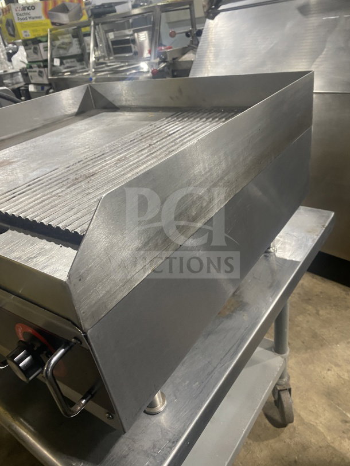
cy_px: 233
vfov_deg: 67.3
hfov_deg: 53.1
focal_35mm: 26
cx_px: 175
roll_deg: +8.2
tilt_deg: -29.5
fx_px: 350
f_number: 1.8
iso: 250
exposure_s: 1/60
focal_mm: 4.25
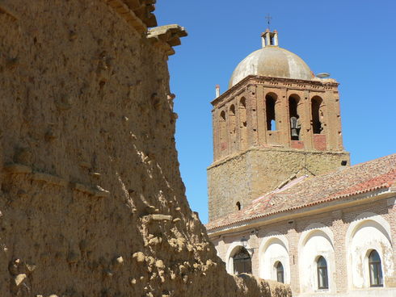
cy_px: 148
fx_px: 710
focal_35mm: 62
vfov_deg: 23.7
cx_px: 198
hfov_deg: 31.2
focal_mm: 10.7
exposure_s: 1/500
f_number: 5
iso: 64
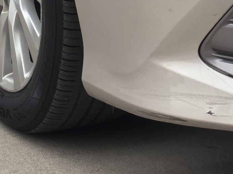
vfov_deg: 4.6
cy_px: -194
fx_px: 2154
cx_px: 243
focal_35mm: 320
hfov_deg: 6.2
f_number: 2
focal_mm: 5.75
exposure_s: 1/137
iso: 50
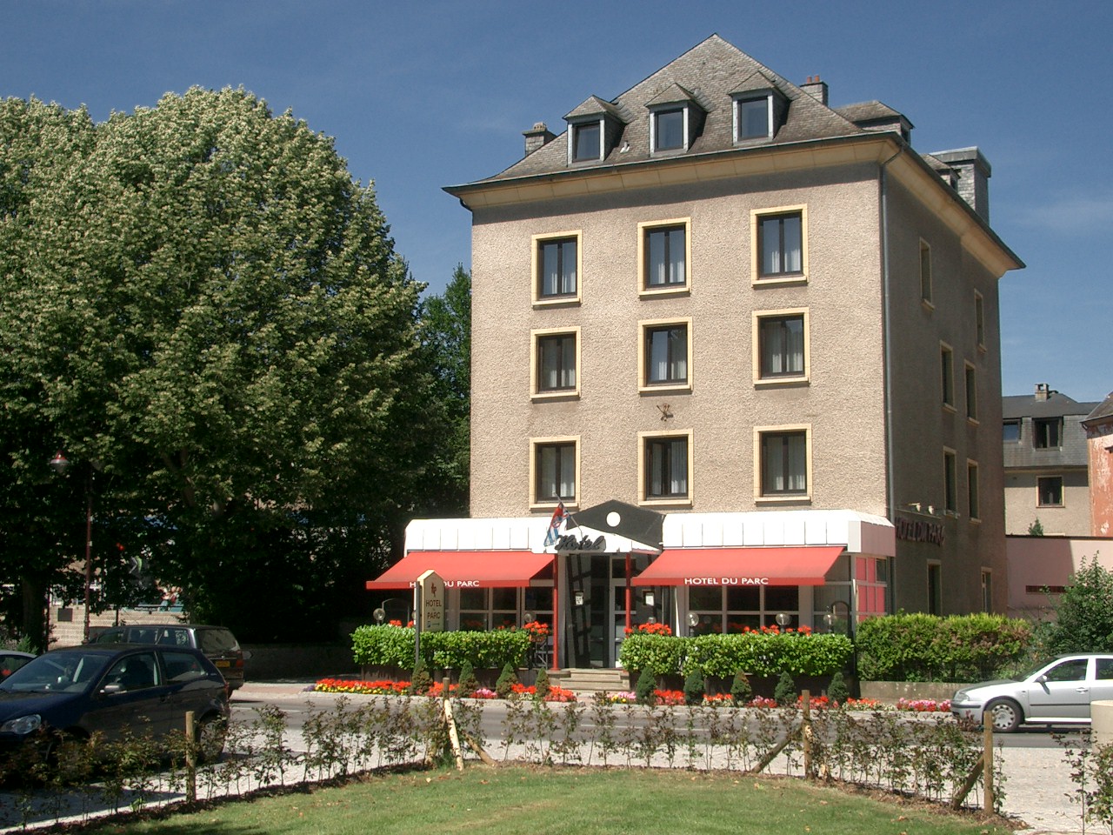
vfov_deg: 29.7
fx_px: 1575
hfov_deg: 38.9
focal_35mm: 49
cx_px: 556
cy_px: 418
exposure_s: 1/400
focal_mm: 8.2
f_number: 5
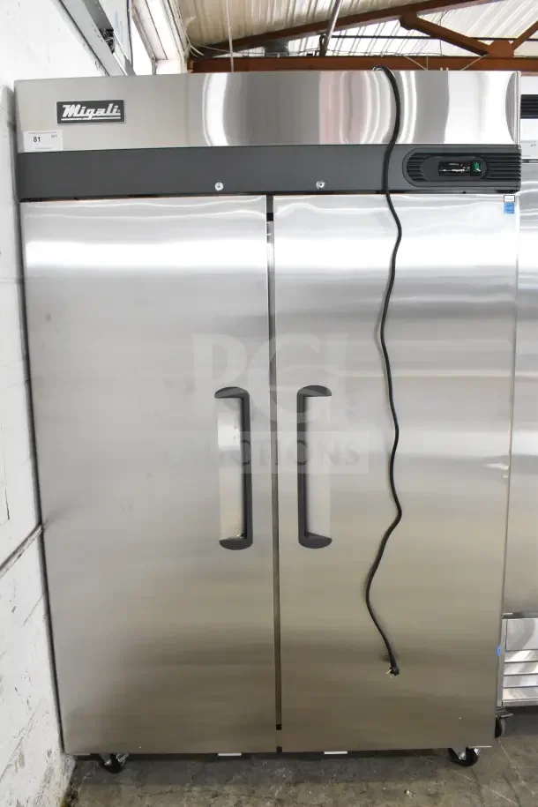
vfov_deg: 61.9
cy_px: 404
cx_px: 269
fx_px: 672
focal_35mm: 30
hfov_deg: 43.6
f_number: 6.3
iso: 6400
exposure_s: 1/160
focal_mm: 20
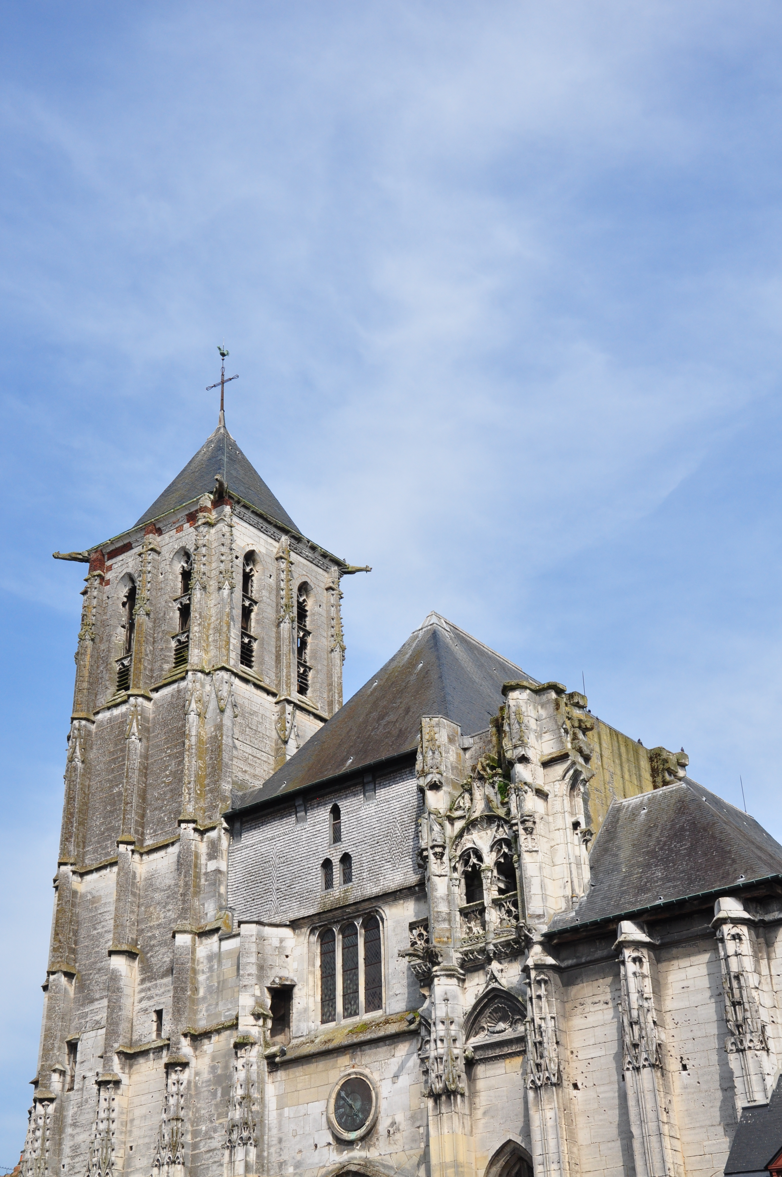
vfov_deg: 41.2
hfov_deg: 28.0
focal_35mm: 48
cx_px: 391
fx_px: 1568
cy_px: 588
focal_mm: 32
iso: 400
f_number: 11
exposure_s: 1/500
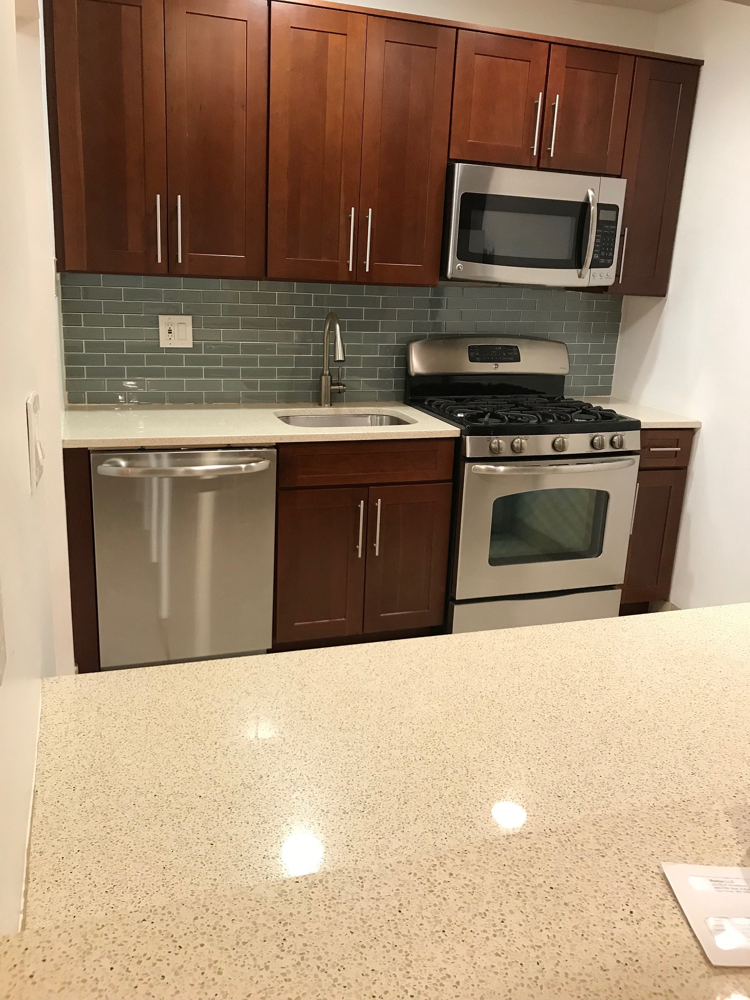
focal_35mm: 28
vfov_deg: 63.4
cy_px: 500
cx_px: 375
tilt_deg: -15.9
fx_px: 809
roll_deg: -3.1
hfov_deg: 49.7
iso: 40
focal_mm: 3.99
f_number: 1.8
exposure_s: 1/15
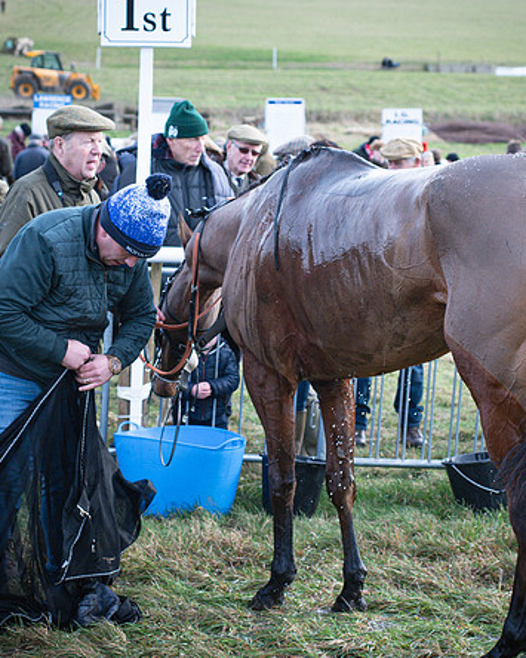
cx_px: 231
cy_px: 329
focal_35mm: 107
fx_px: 2083
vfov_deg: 17.9
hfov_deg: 14.4
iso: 640
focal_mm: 50
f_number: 4
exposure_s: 1/640
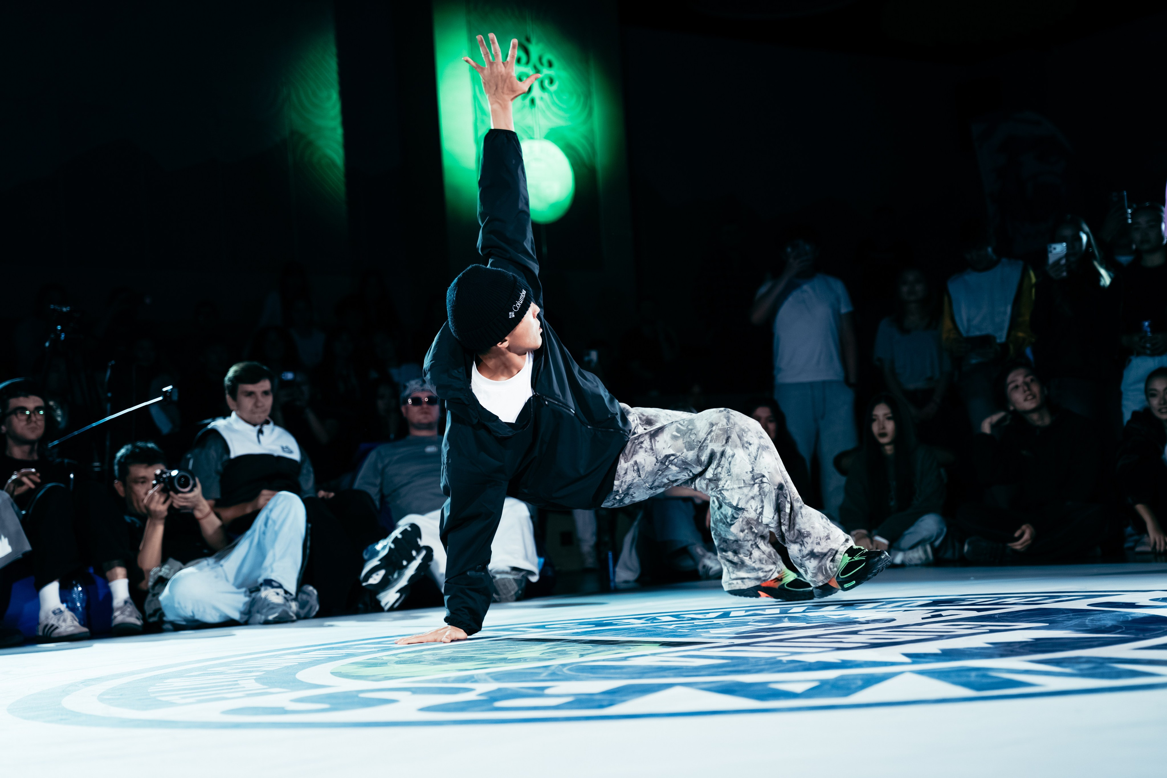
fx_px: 1880
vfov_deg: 23.4
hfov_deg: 34.5
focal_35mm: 58
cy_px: 389
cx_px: 584
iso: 3200
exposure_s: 1/800
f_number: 2.8
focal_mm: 58
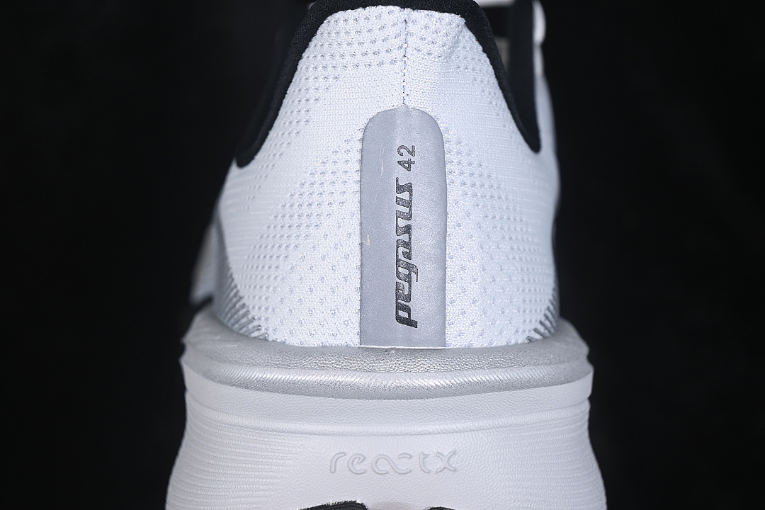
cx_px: 382
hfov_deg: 27.0
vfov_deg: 18.2
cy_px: 255
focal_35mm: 75
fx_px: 1594
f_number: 7.1
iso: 160
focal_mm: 50
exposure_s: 1/80
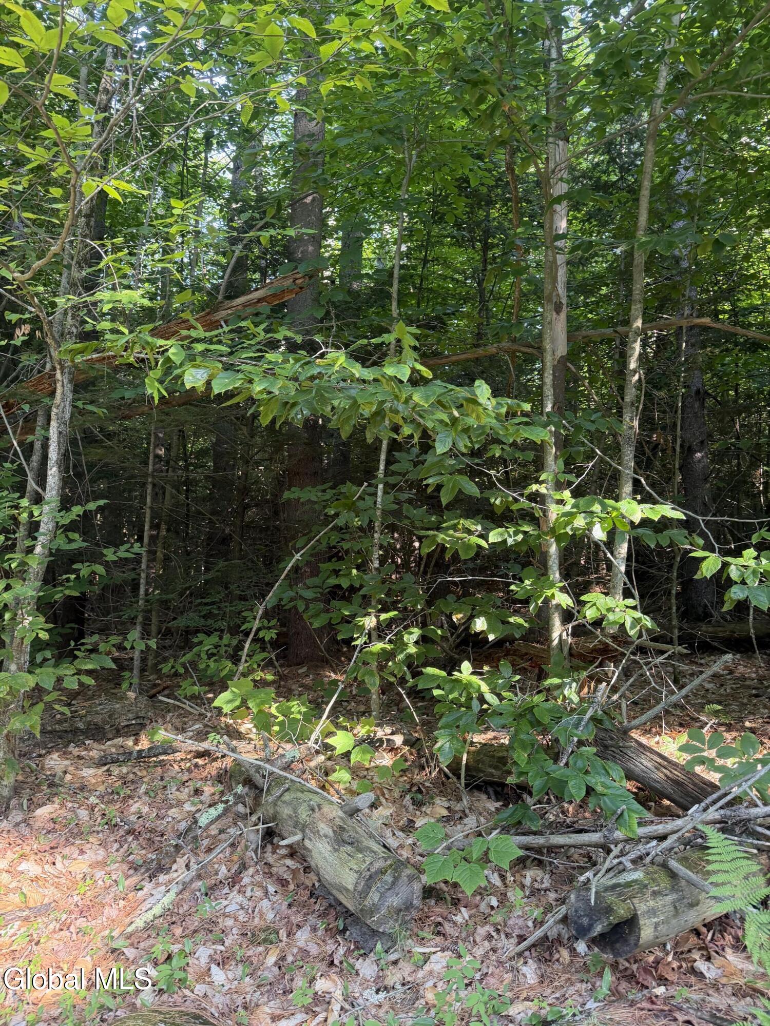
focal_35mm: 24
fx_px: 712
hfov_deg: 56.8
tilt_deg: +3.7
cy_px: 513
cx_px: 385
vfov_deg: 71.6
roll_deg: -2.9
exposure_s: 1/93
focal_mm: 6.76
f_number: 1.78
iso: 200
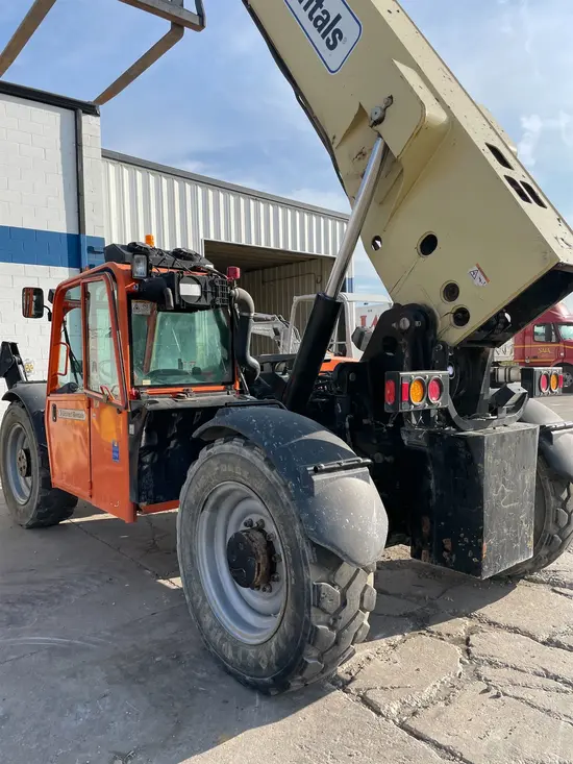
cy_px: 382
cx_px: 286
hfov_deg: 53.1
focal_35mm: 26
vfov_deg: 67.3
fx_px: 574
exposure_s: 1/2174
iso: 32
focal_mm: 4.2
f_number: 1.6
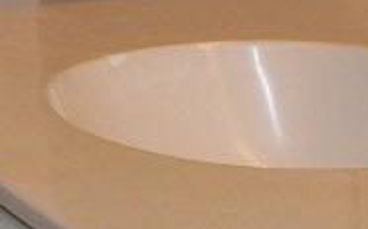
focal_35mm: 255
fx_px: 2556
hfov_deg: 8.1
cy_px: -101
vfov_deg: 5.1
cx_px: -79
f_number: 3.1
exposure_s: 1/30
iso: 80
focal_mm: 6.3
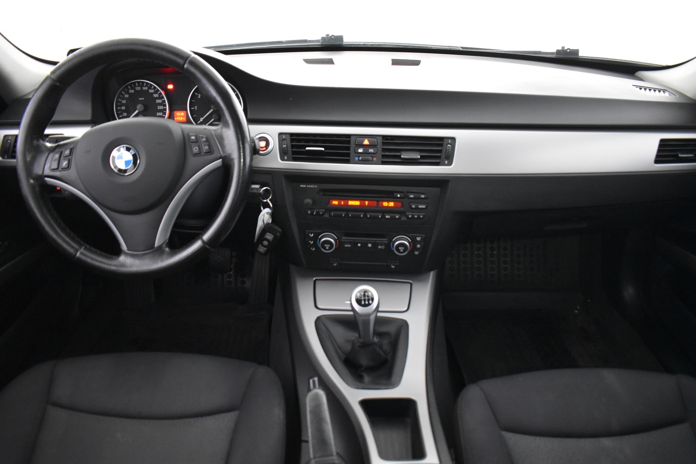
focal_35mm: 27
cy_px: 232
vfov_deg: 47.9
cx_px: 348
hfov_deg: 67.4
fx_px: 522
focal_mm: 18
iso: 3200
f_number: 3.5
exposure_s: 1/10
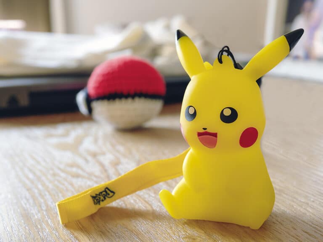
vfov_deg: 24.4
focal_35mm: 60
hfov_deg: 32.2
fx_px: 560
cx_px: 162
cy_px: 121
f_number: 5.6
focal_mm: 30
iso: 200
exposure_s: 1/25
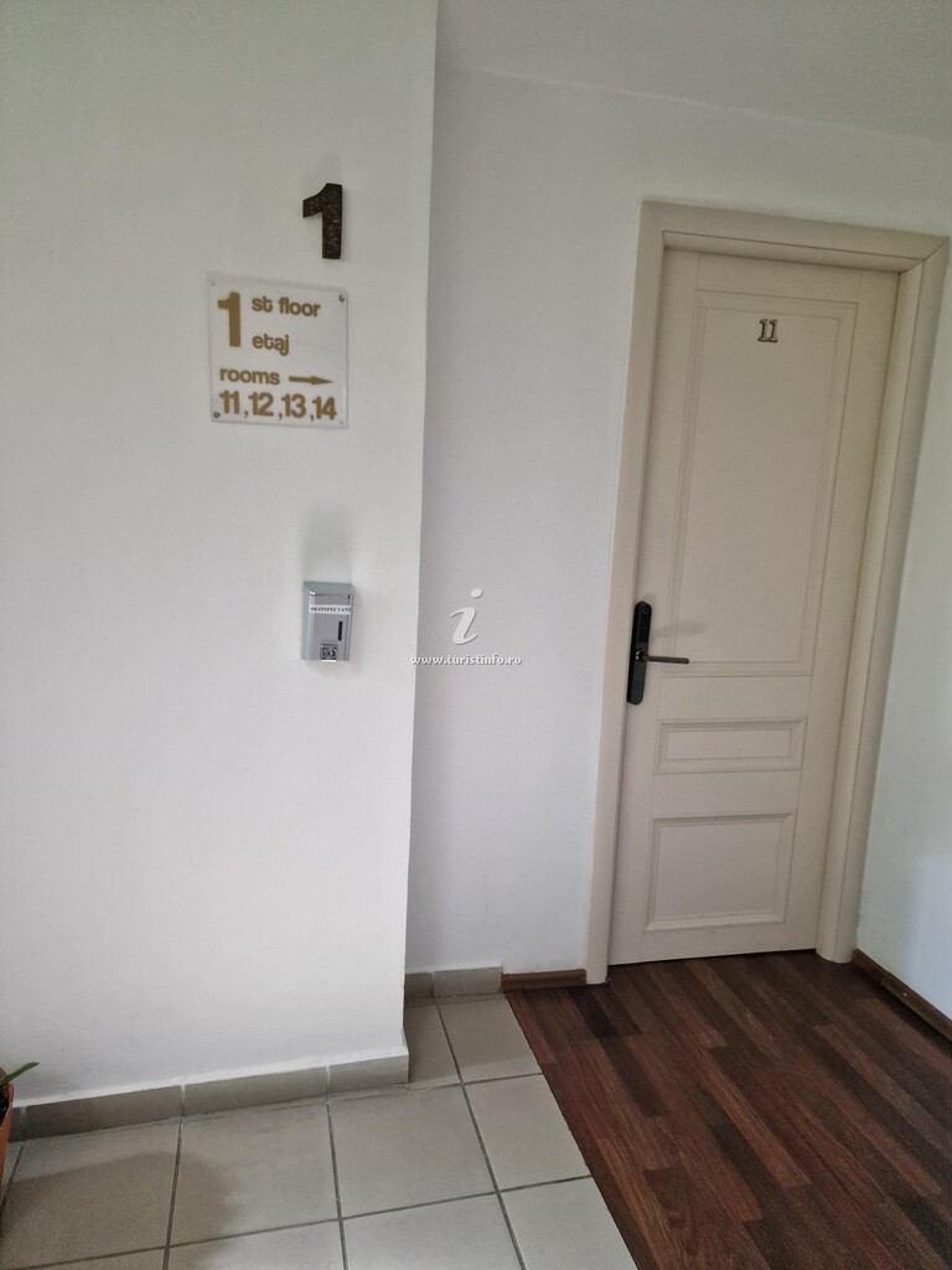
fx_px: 843
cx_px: 476
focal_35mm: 23
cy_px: 635
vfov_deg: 73.9
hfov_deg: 58.9
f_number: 1.8
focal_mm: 6.4
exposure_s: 1/120
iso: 800
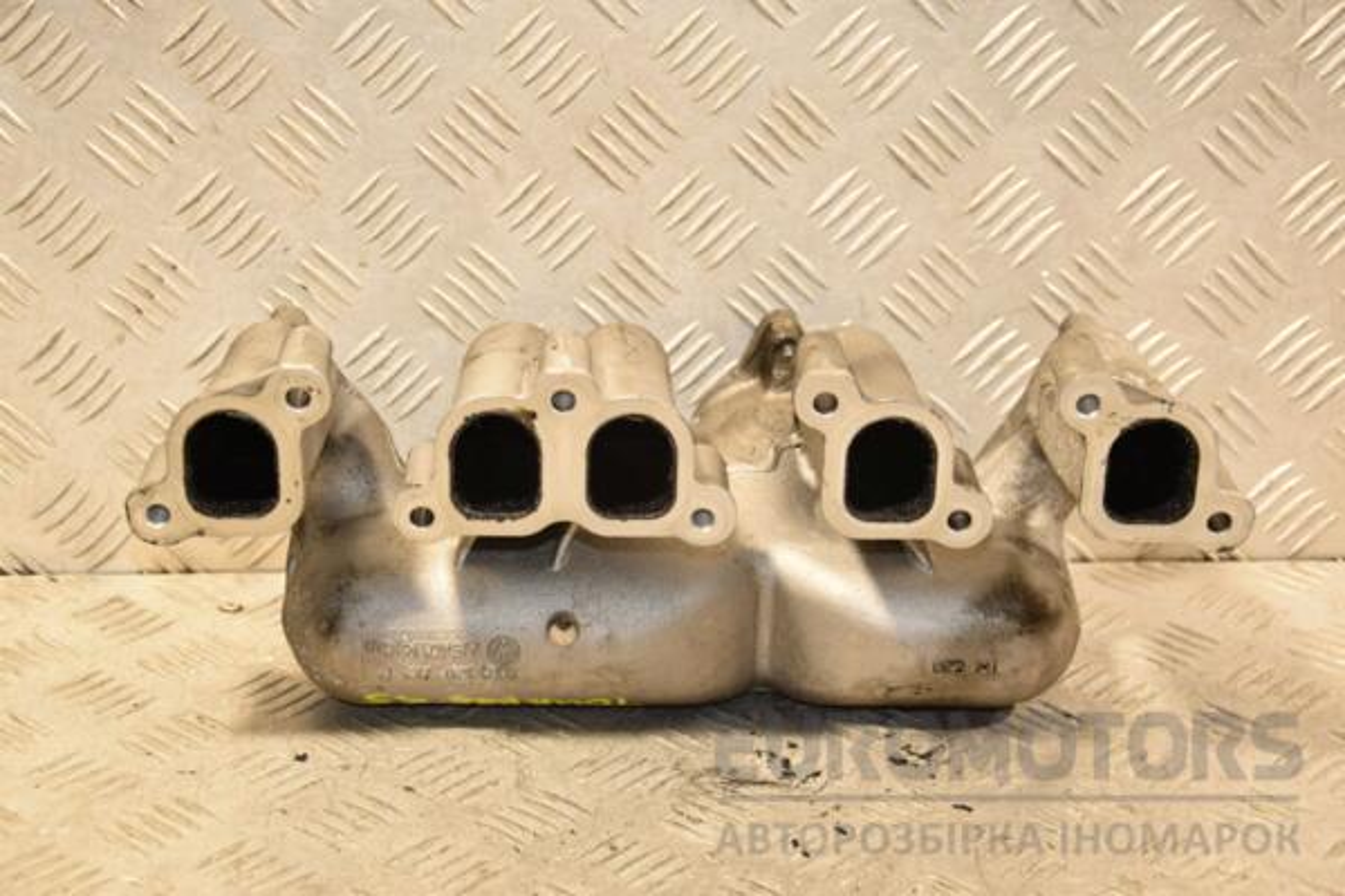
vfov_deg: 18.2
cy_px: 448
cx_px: 672
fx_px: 2802
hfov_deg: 27.0
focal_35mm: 75
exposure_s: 1/125
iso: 800
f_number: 5
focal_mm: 50
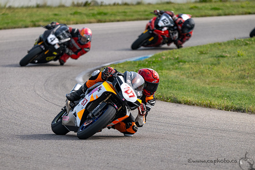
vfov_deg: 2.7
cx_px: 94
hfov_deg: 4.1
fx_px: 3573
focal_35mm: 504
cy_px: 107
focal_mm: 400
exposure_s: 1/1250
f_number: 6
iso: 320
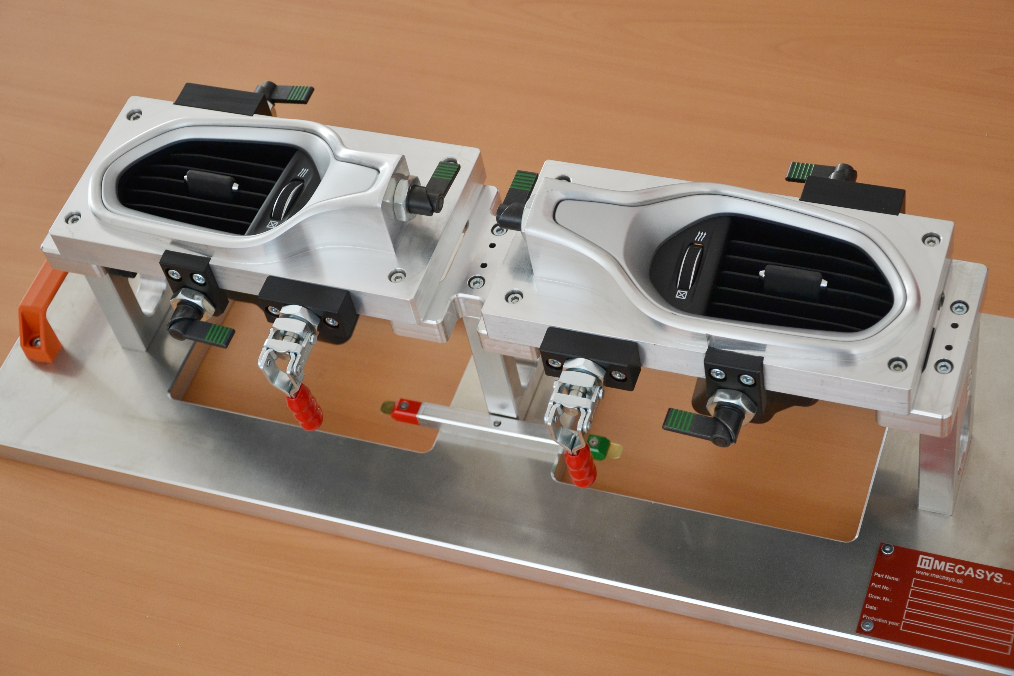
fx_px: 1901
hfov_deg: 29.9
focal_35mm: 68
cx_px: 507
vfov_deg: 20.2
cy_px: 338
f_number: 4.8
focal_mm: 45
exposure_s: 1/30
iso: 100
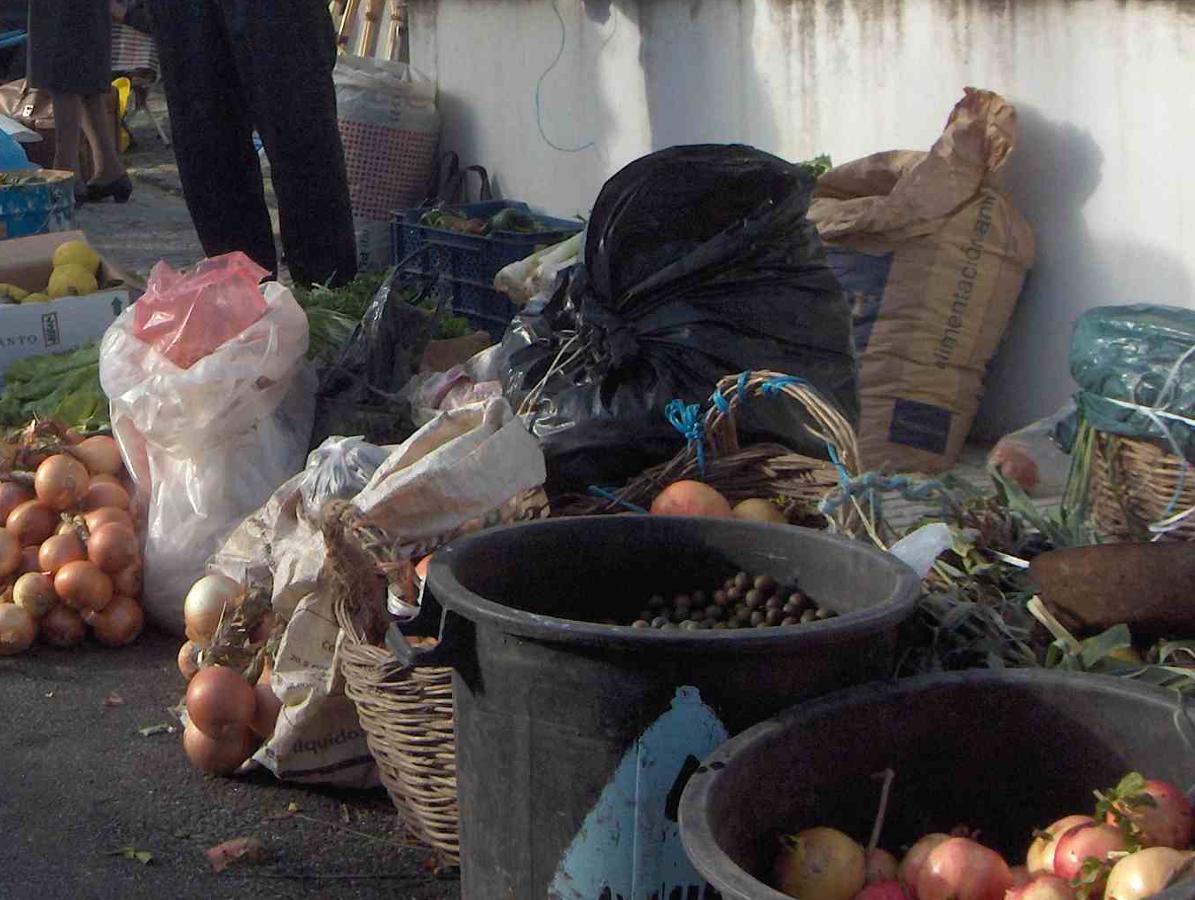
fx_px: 2593
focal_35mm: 75
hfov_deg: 25.2
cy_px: 137
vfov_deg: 19.4
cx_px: 133
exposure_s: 1/532
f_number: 4.8
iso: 100
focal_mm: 8
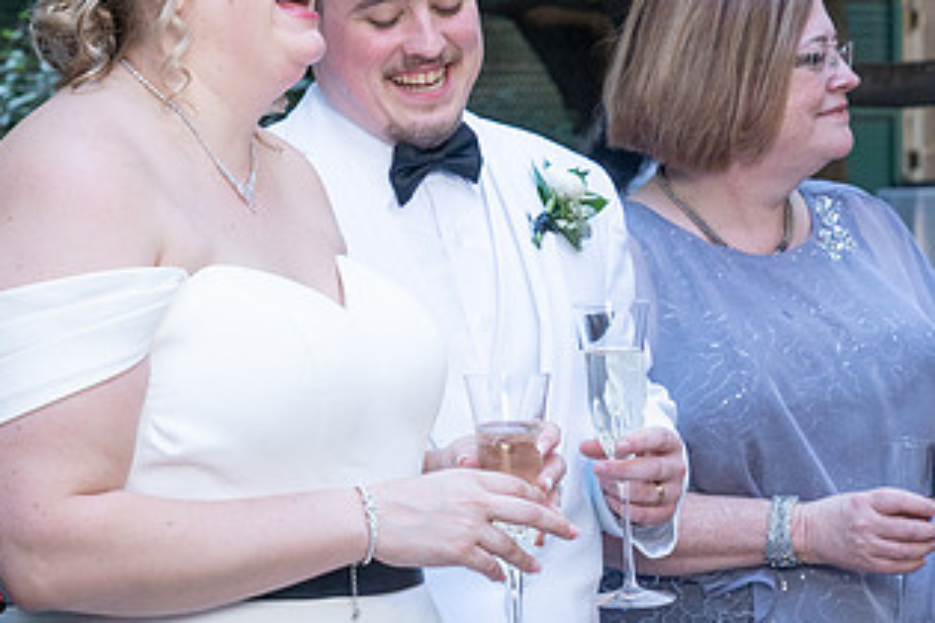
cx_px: 88
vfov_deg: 10.0
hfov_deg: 14.8
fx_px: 3558
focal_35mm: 137
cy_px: 181
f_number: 5.6
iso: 1250
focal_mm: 65
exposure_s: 1/250
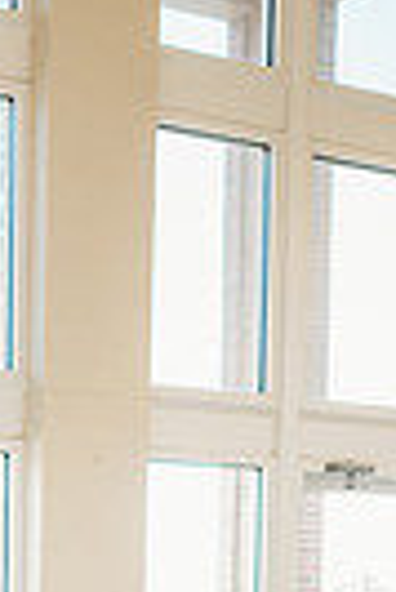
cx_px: -129
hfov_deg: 16.0
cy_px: 703
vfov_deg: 23.0
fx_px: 1333
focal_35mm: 81
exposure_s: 1/160
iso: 400
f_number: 1.8
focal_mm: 24
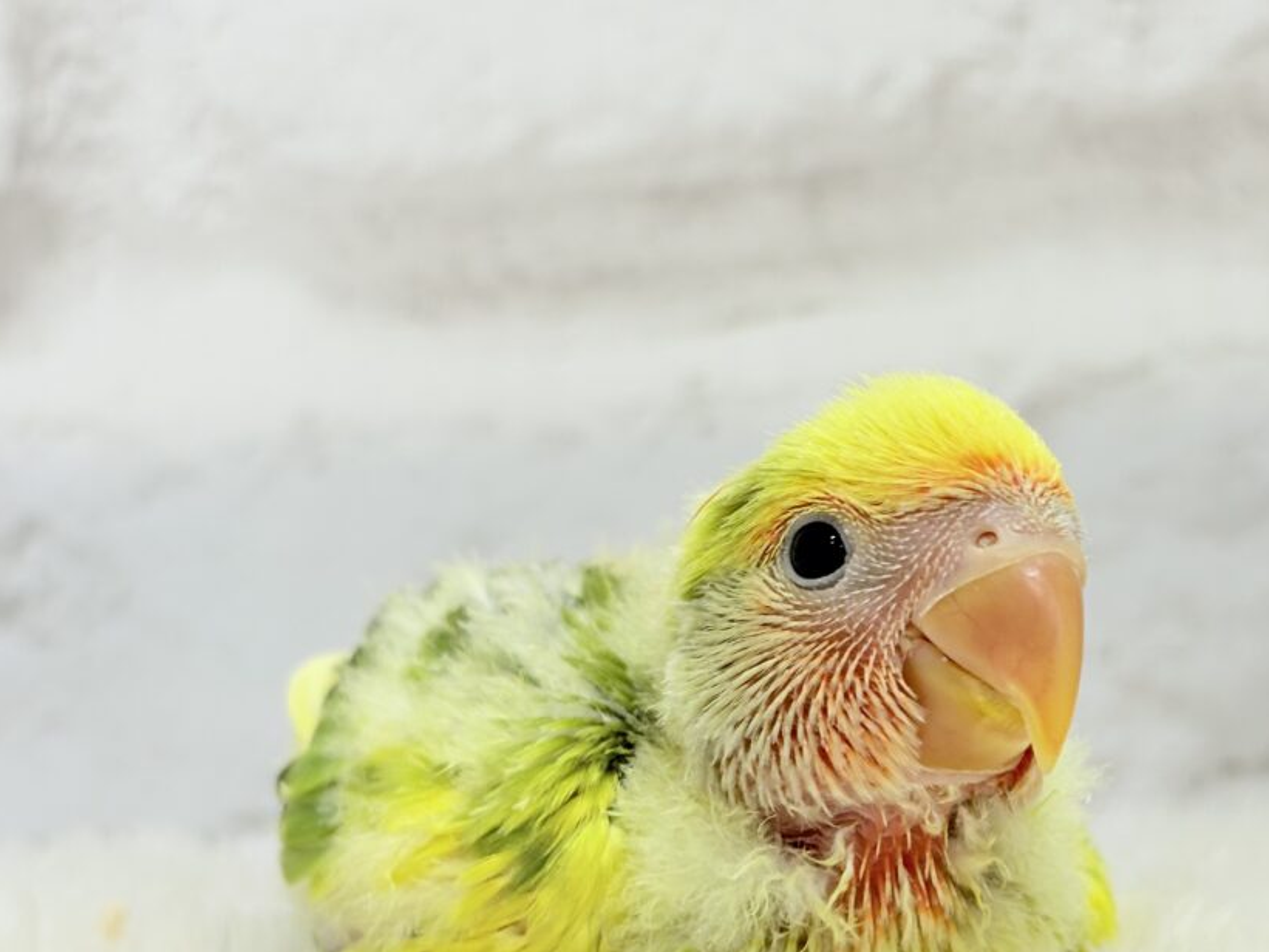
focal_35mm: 76
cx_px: 821
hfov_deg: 25.6
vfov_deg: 19.3
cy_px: 621
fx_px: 2787
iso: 32
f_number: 1.6
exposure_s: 1/50
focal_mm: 5.96
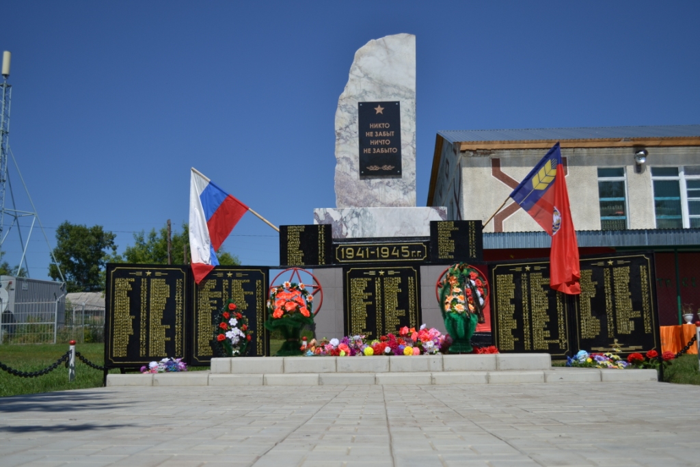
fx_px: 758
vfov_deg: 34.2
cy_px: 234
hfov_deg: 49.5
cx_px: 350
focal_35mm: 39
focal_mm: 26
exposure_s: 1/1600
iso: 100
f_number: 4.2
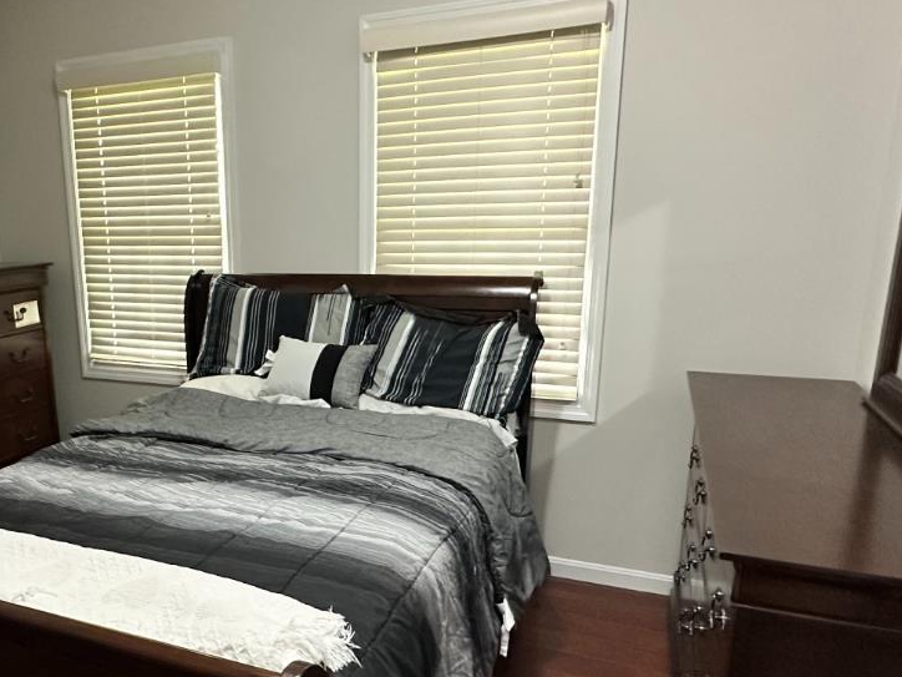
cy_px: 403
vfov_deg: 48.0
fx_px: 756
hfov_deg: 59.7
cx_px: 274
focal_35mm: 29
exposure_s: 1/60
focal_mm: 2.22
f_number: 2.2
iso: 500
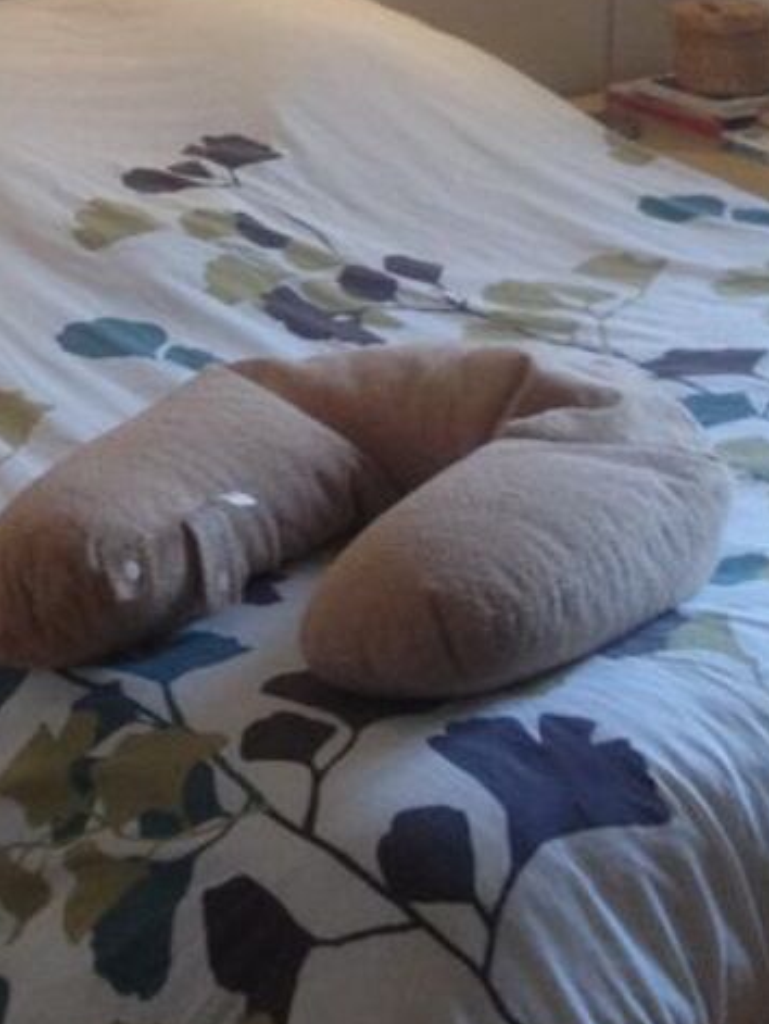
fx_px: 2928
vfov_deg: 18.7
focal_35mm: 99
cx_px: 76
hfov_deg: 14.8
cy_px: -216
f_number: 2.4
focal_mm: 4.28
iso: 160
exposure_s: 1/20
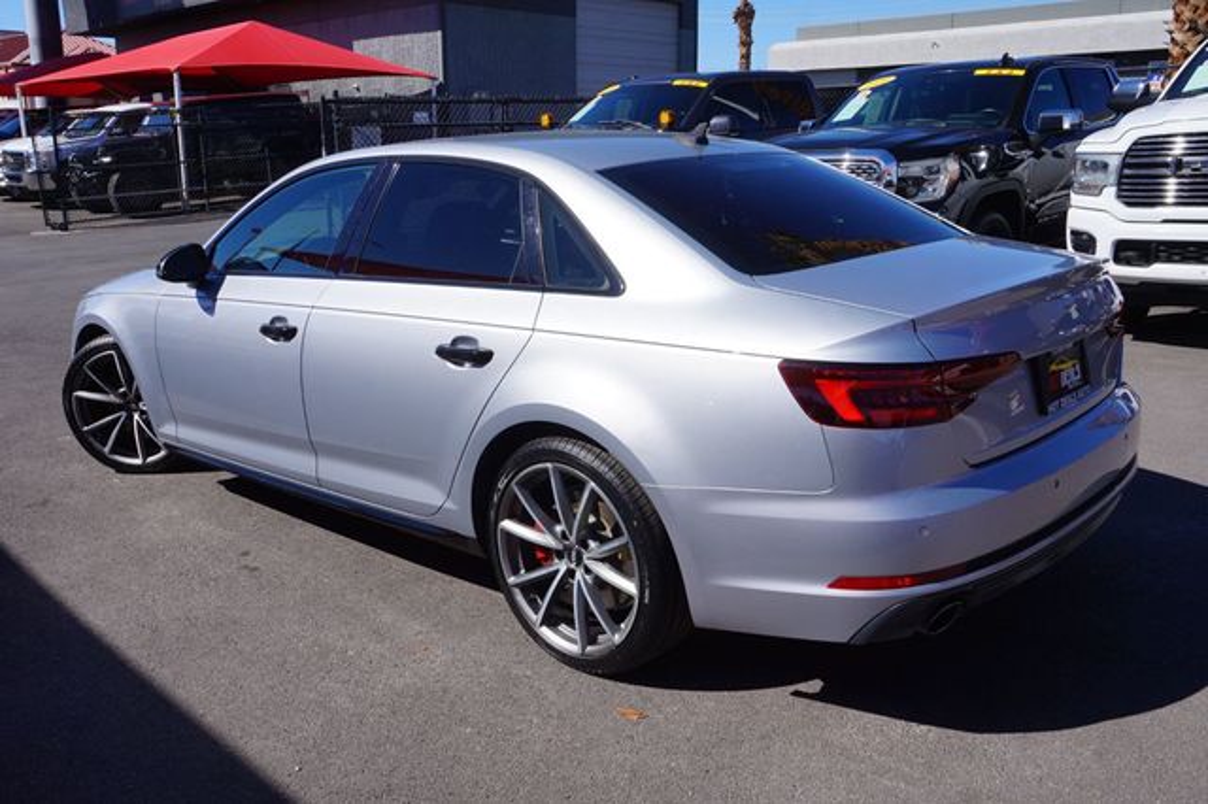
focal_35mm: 32
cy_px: 402
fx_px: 1056
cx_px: 604
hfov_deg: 59.5
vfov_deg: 41.7
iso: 100
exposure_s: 1/125
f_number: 14
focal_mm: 21
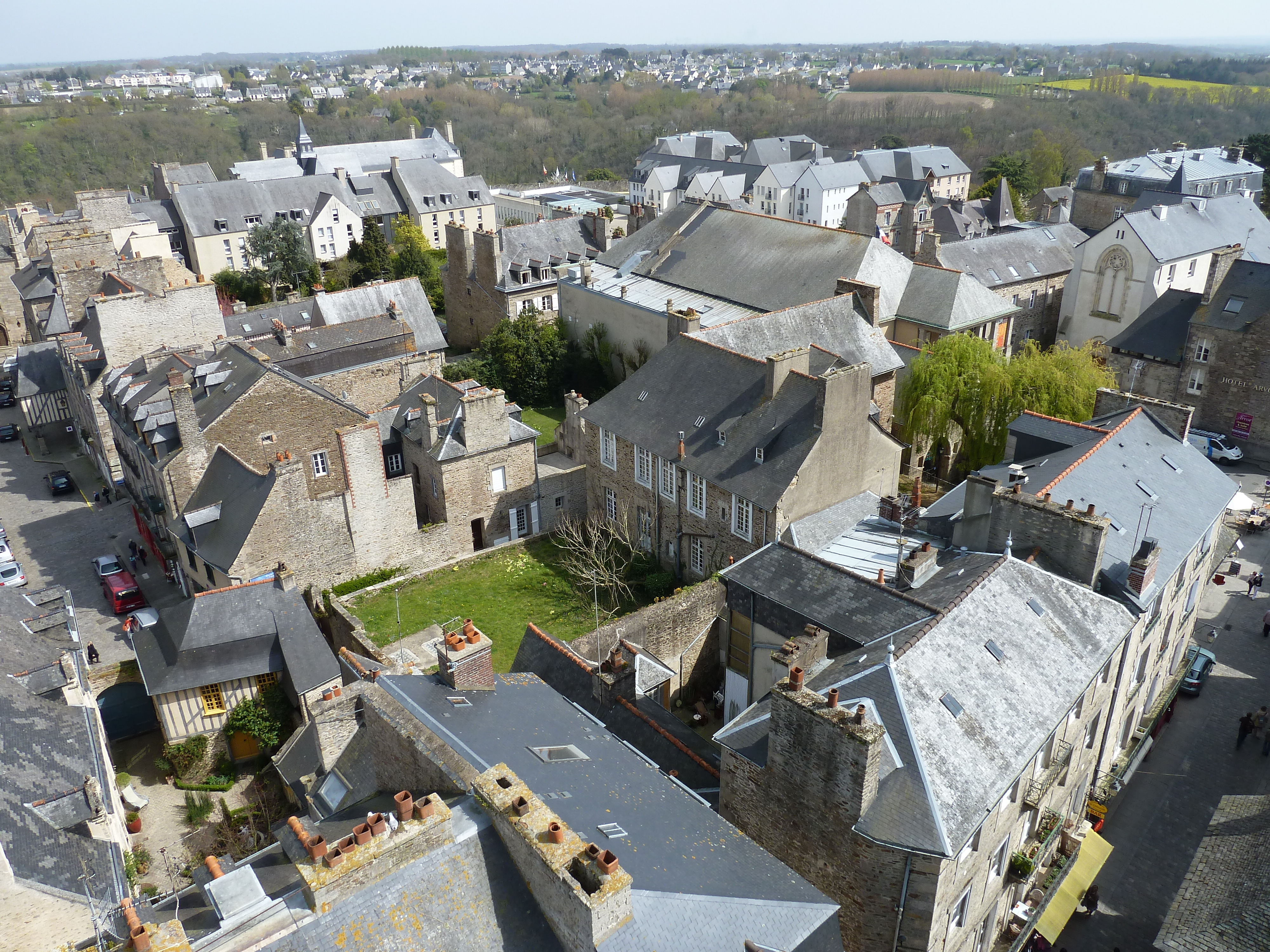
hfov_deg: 69.4
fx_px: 917
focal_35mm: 25
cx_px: 635
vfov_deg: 54.9
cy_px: 476
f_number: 4
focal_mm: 4.1
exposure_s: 1/400
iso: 80
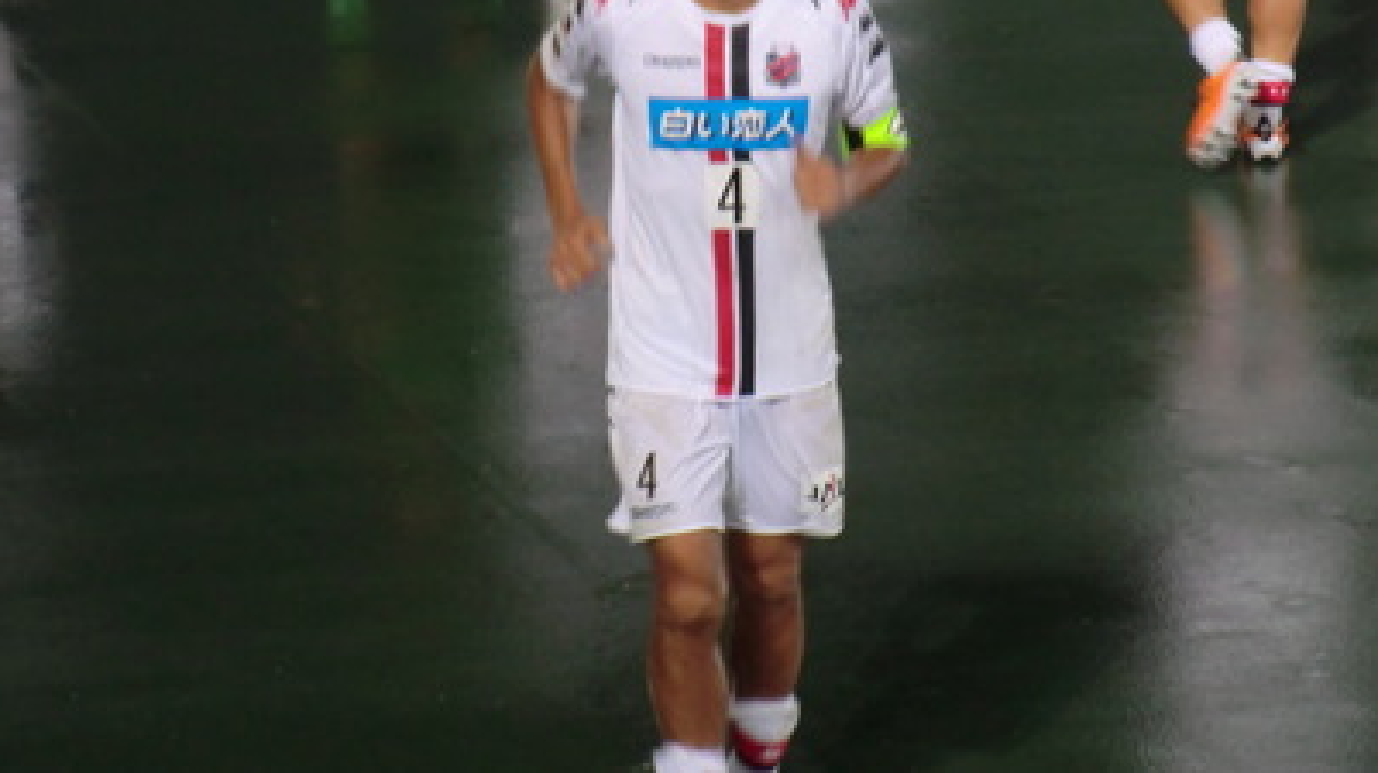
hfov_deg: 7.9
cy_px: 235
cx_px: 663
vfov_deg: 4.4
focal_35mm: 274
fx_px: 10006
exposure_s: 1/30
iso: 400
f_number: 5.7
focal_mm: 43
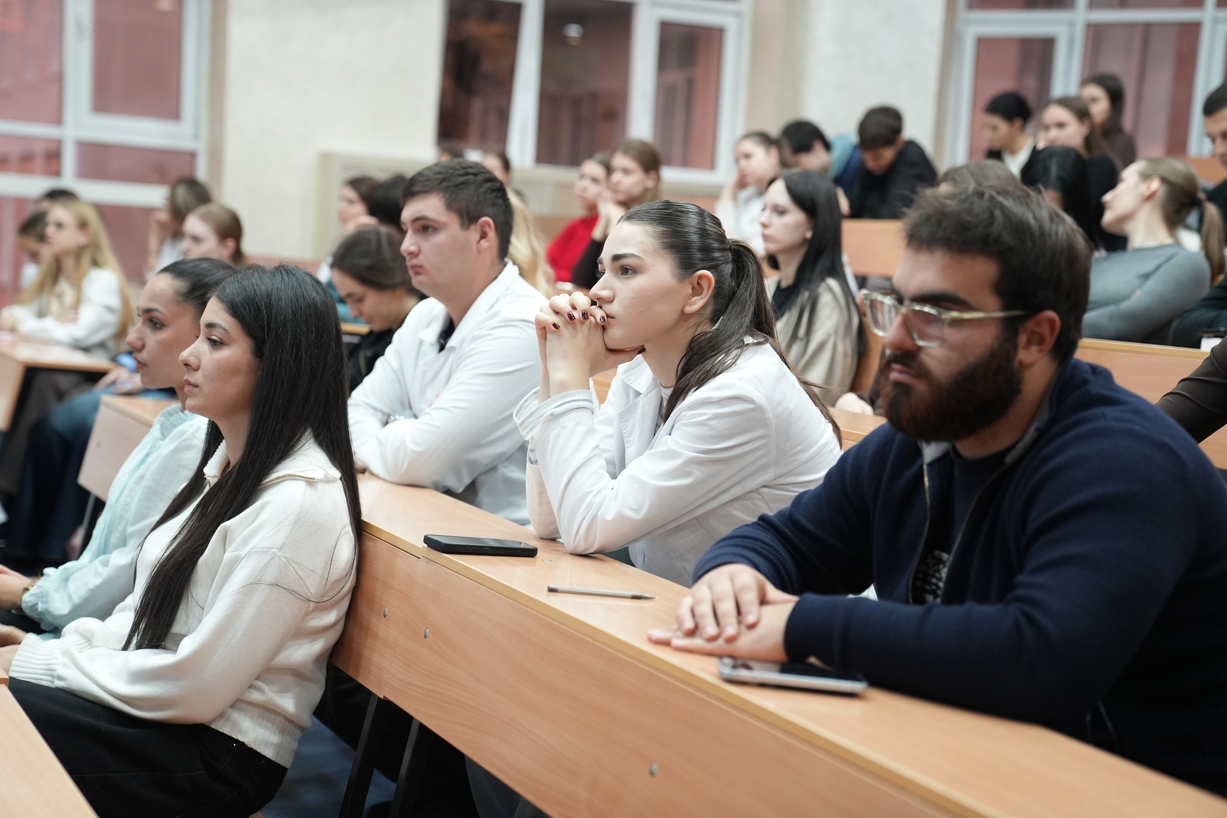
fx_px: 1977
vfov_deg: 23.4
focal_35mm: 58
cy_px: 409
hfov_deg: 34.5
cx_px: 614
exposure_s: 1/60
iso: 3200
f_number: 2.8
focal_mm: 58
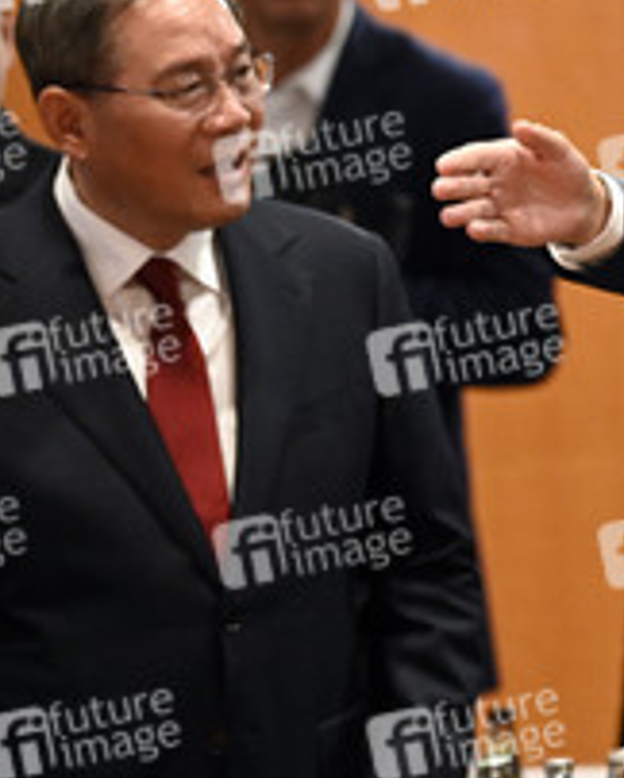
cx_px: 749
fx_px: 9635
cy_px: 254
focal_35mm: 418
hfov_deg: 3.7
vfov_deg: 4.6
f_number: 4.5
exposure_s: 1/320
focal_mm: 200
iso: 5000
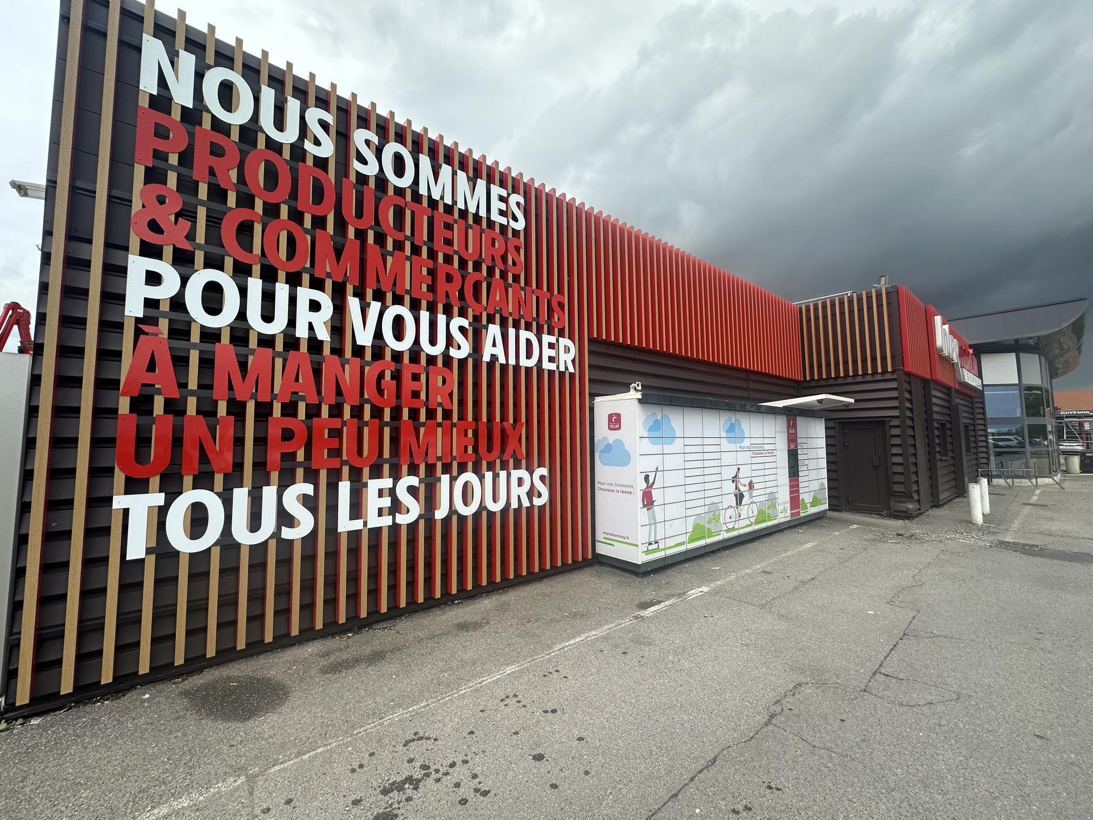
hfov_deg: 102.1
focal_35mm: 14
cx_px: 546
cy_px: 410
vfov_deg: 85.7
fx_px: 442
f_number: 2.2
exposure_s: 1/1082
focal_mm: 2.22
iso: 40
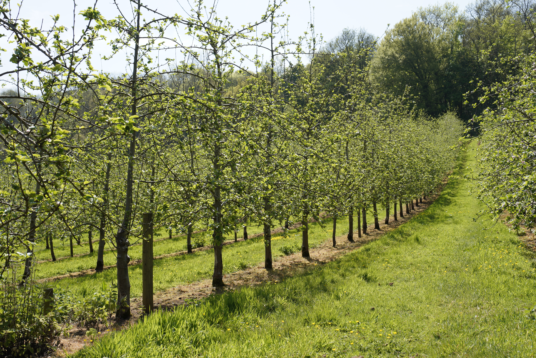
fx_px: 655
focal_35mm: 44
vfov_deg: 30.5
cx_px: 268
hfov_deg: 44.5
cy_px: 179
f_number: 6.3
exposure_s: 1/400
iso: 160
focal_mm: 44
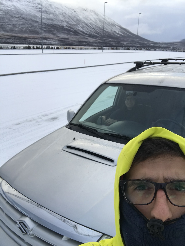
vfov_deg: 56.8
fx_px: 228
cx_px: 92
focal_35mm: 32
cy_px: 123
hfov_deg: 44.2
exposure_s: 1/293
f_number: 2.2
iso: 25
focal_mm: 2.87
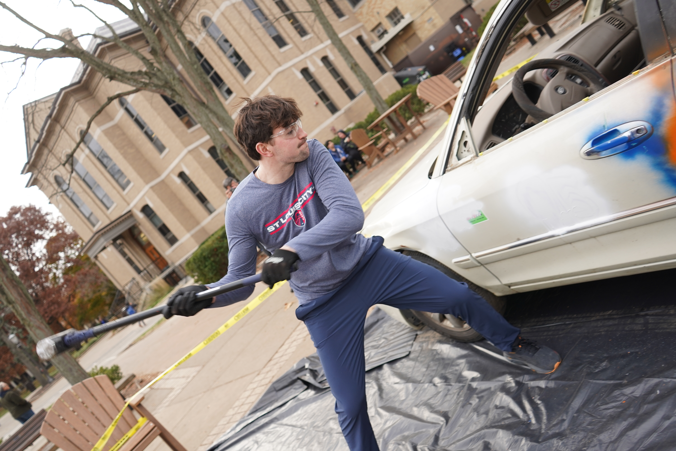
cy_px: 226
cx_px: 338
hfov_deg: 65.5
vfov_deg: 46.4
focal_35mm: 28
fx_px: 526
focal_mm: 28
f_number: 3.5
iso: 320
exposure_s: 1/250
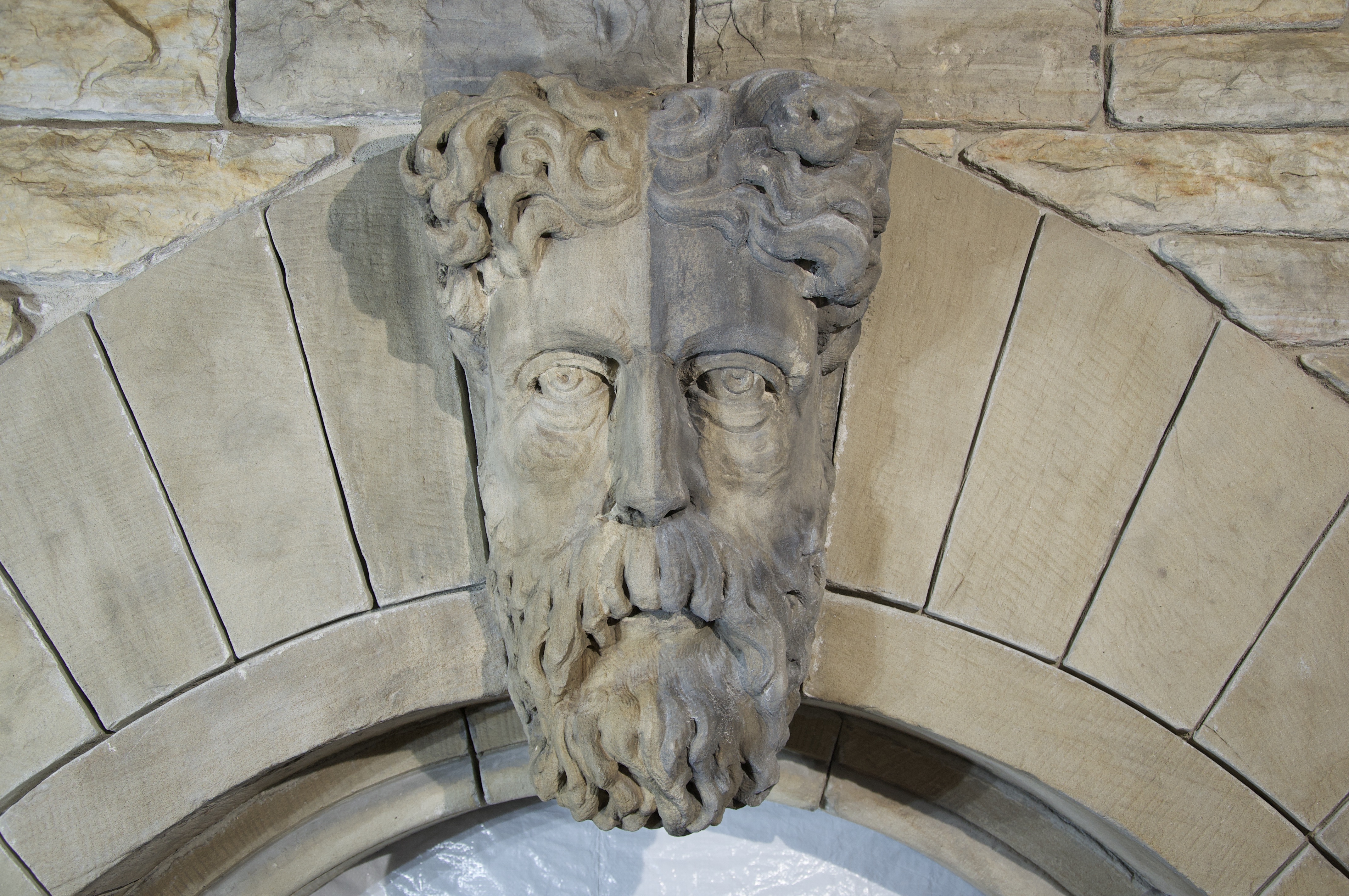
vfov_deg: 31.8
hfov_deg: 46.4
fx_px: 1572
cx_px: 674
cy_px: 448
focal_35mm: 42
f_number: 5.6
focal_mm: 28
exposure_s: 1/30
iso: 280
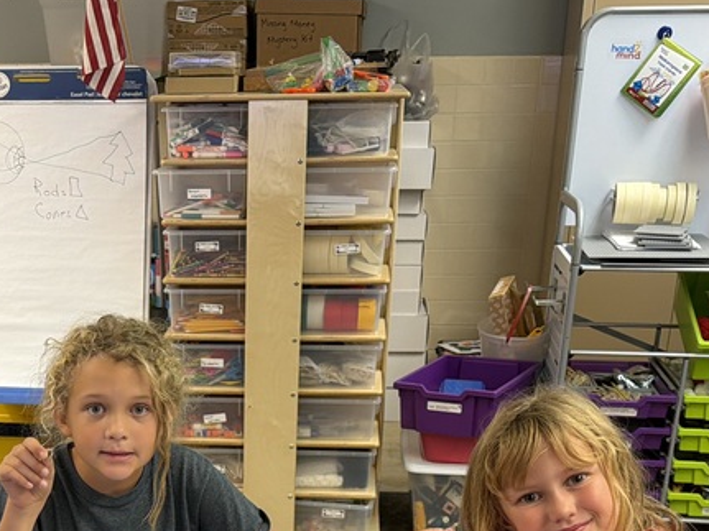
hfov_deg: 33.0
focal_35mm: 57
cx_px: 161
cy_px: 546
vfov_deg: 24.3
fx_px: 1167
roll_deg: +1.4
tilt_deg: -22.8
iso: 200
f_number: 1.78
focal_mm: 6.76
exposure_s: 1/60
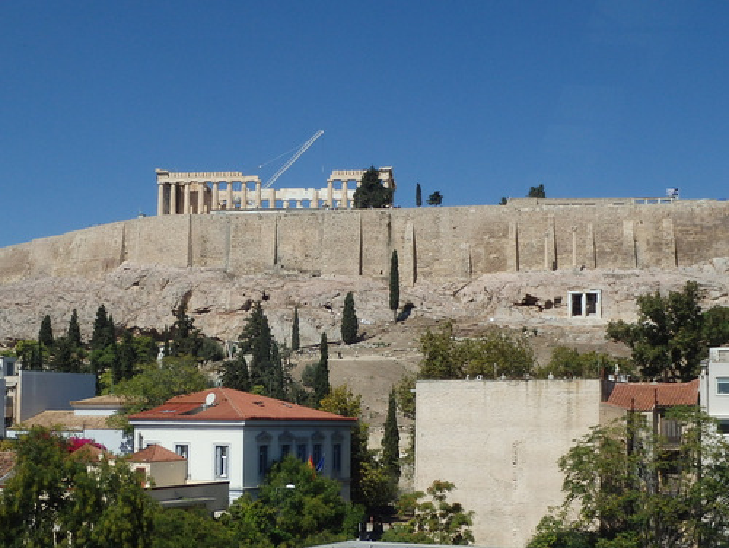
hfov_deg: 51.3
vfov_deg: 39.7
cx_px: 364
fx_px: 759
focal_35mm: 36
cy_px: 274
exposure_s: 1/125
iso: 125
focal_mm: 6.4
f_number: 13
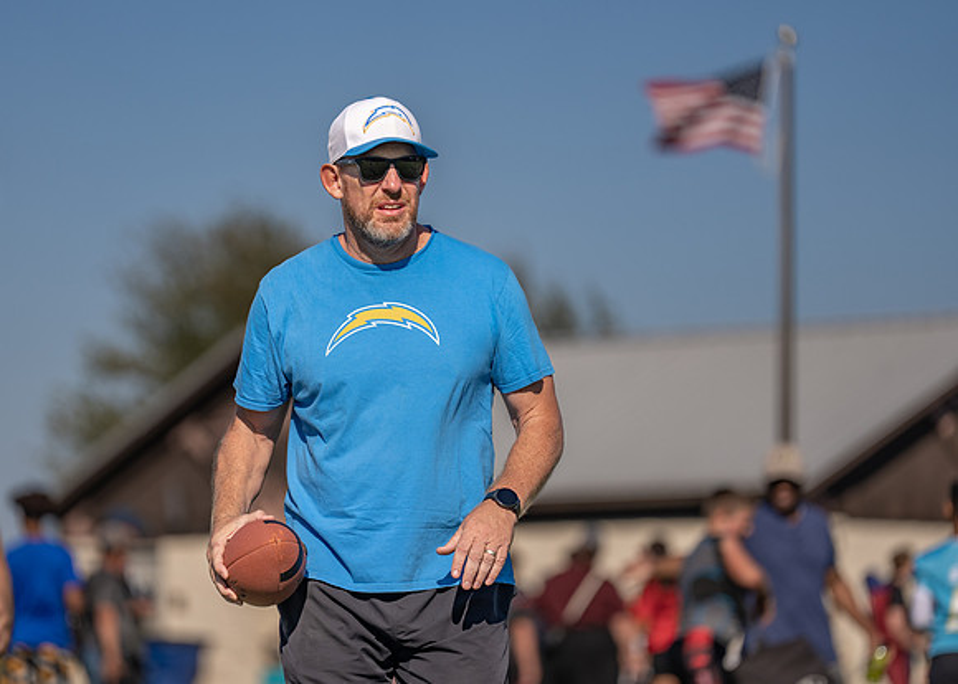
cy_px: 356
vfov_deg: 7.3
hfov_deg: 10.2
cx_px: 402
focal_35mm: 197
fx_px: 5369
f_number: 2.8
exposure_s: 1/5000
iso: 100
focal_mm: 173
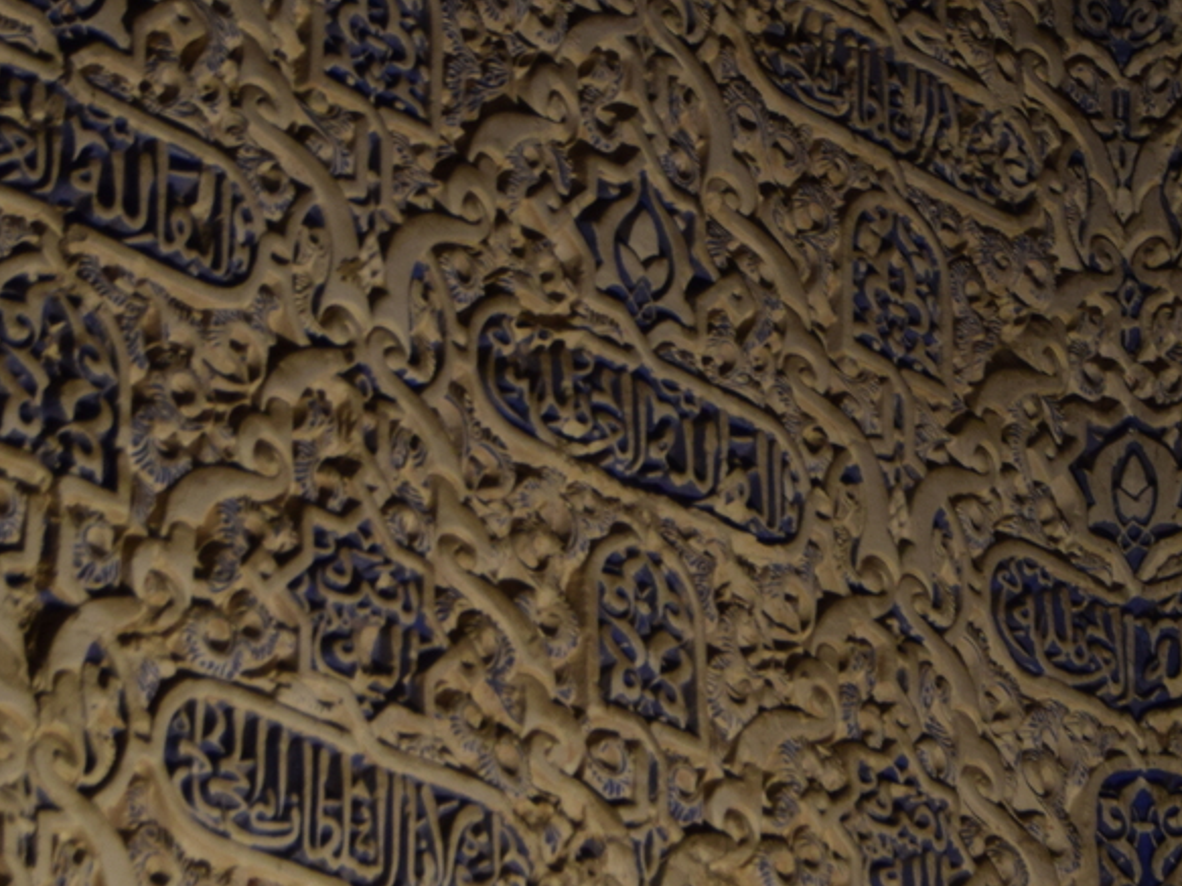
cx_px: 1066
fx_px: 6213
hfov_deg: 10.8
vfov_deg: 8.1
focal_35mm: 182
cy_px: 202
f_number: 4.8
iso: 400
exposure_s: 1/100
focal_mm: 46
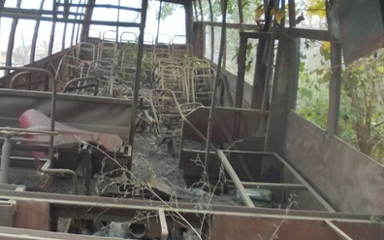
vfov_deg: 26.8
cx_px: 113
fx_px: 502
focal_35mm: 48
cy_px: 122
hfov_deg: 41.1
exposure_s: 1/25
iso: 125
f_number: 2.7
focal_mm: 4
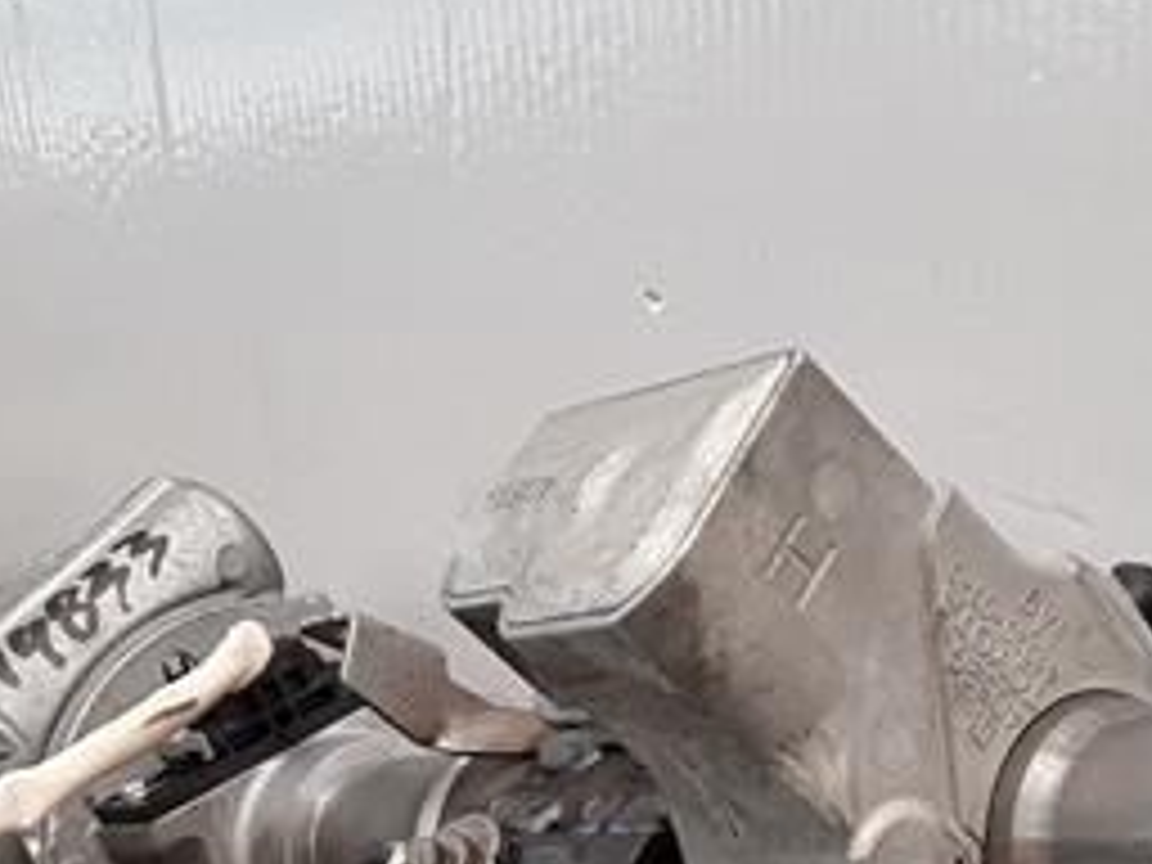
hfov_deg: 27.8
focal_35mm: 70
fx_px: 2330
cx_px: 630
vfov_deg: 20.2
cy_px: 909
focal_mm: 2.91
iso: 50
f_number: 1.9
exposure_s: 1/100
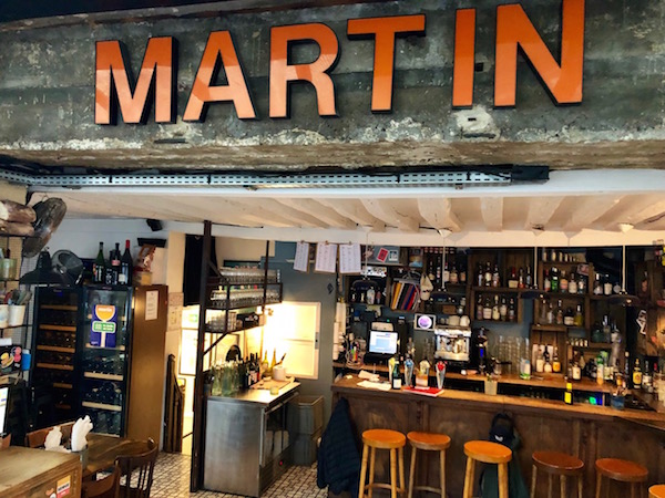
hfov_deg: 63.4
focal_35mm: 28
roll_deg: -2.5
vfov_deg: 49.7
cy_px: 249
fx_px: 538
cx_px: 332
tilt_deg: +5.4
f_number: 1.8
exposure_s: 1/5
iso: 100
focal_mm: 4
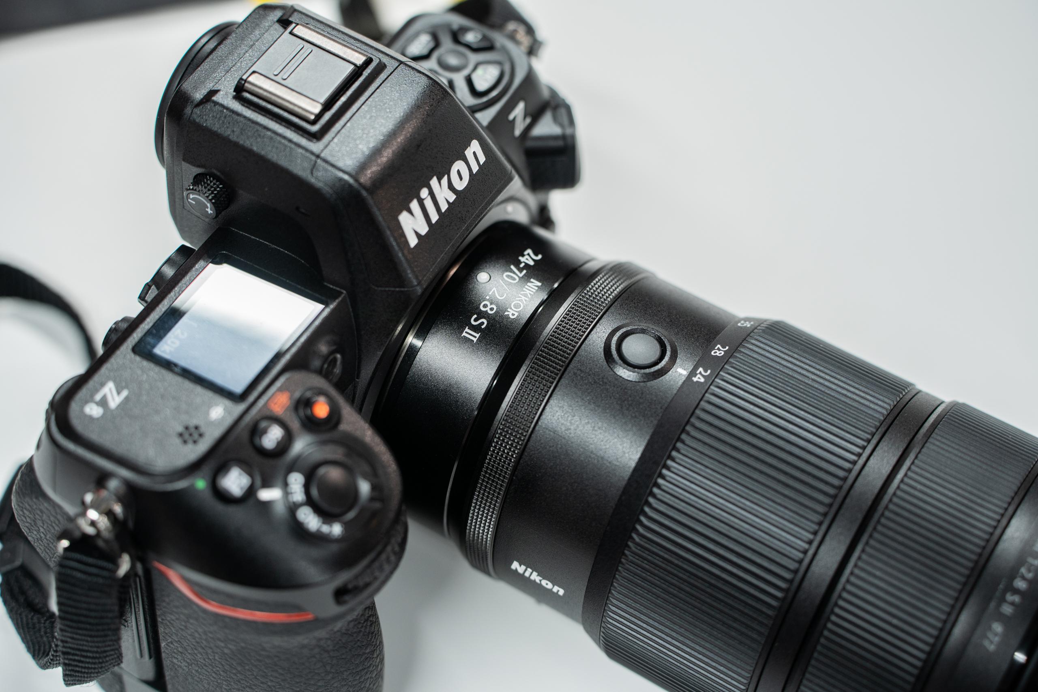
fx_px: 2278
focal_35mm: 79
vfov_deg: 17.3
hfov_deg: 25.7
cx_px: 519
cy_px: 346
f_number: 4
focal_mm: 79
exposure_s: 1/50
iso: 400
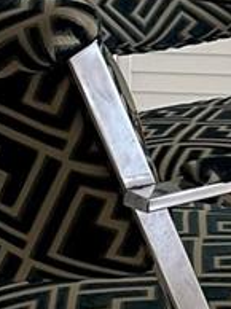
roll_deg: -0.1
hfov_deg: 8.8
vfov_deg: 12.0
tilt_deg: -5.0
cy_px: -86
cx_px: 403
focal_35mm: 161
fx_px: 1436
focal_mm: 4.2
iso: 125
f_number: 1.6
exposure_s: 1/71
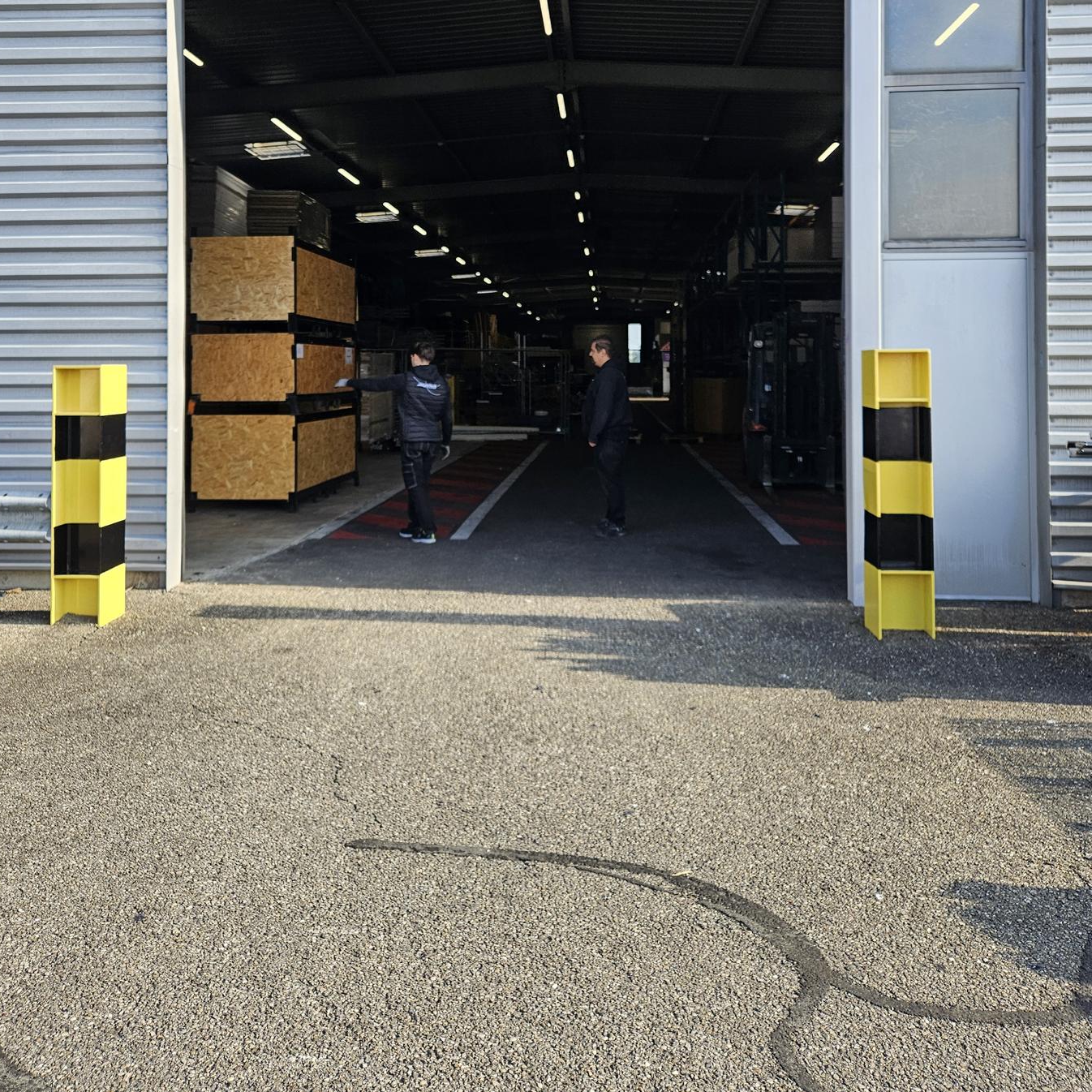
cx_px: 521
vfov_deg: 54.6
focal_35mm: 29
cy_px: 376
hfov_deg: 55.6
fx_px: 1035
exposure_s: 1/719
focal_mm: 5.4
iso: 50
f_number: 1.8
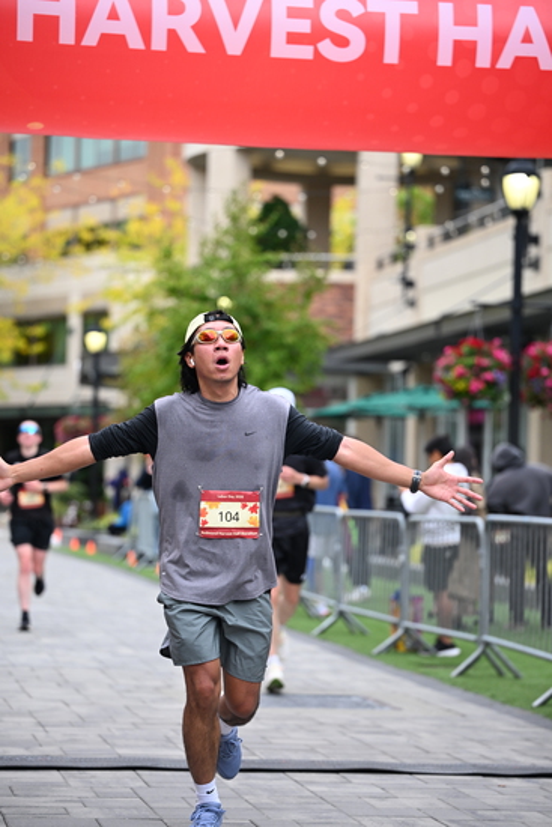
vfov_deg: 19.6
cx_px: 276
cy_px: 414
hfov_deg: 13.2
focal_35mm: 104
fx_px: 2390
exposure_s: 1/2000
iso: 640
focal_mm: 104
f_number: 2.8
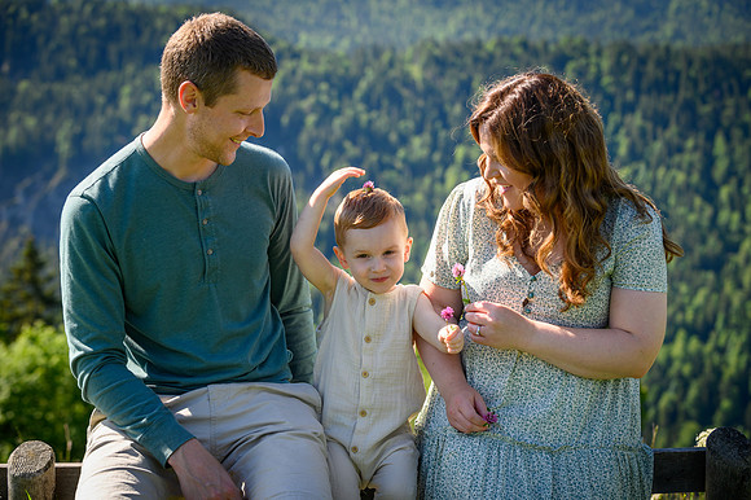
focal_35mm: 75
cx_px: 376
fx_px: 1564
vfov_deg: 18.2
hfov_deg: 27.0
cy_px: 250
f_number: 5
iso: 100
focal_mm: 75
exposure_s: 1/320
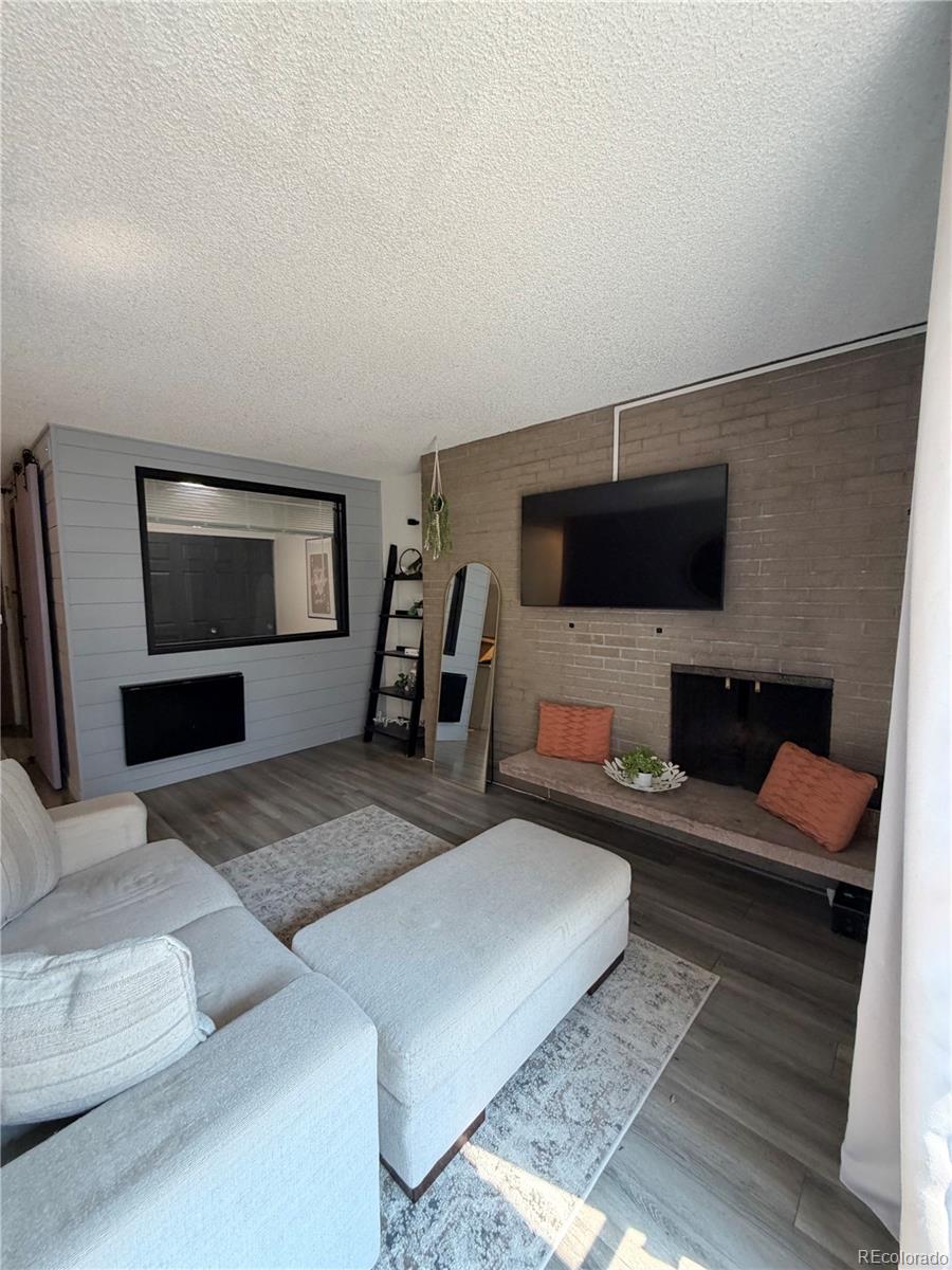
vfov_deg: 102.1
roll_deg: +0.0
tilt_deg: -5.4
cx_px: 476
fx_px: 513
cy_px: 635
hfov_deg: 85.7
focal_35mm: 14
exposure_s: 1/74
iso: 320
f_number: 2.2
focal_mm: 2.22
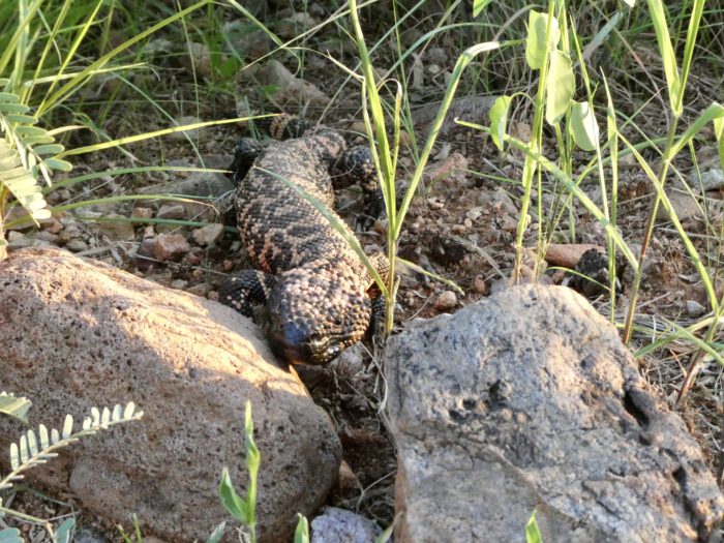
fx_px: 2050
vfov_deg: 15.1
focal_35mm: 98
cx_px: 362
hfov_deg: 20.0
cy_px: 272
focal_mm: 17.5
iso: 1000
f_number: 5
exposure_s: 1/80
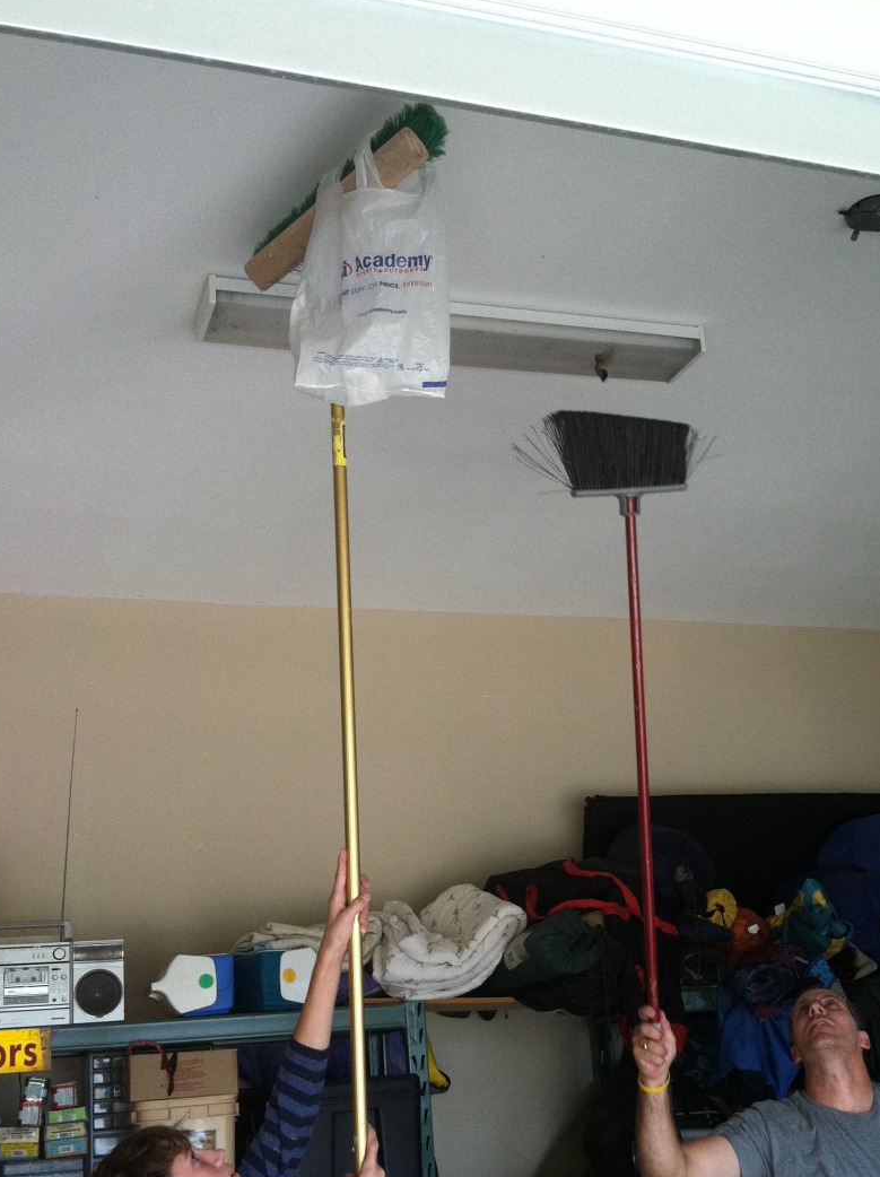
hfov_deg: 31.5
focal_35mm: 46
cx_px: 454
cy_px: 640
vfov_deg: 41.2
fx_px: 1562
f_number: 2.8
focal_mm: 3.85
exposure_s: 1/120
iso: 125
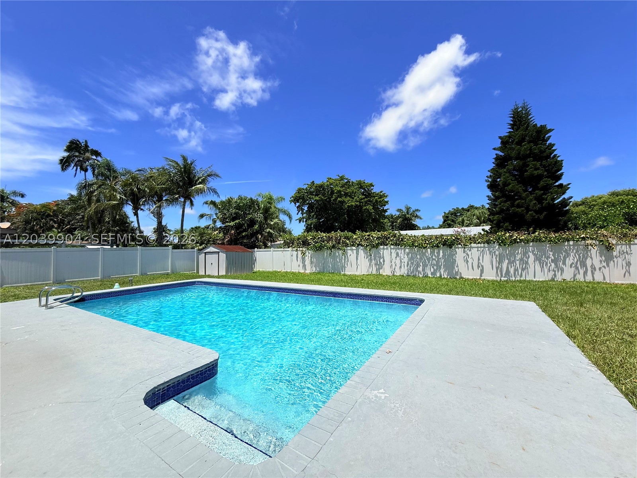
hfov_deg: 102.1
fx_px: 258
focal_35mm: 14
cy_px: 239
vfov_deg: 85.7
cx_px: 318
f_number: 2.2
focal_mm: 2.22
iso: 50
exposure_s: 1/2976
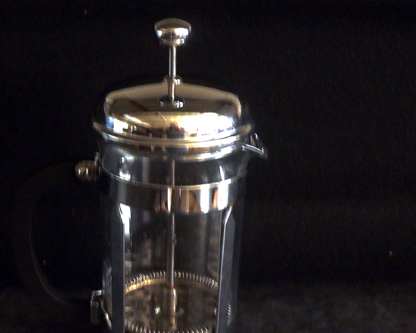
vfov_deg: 26.5
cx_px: 133
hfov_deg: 32.7
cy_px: 233
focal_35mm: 57
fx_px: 702
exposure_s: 1/4
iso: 400
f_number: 2.8
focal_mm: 6
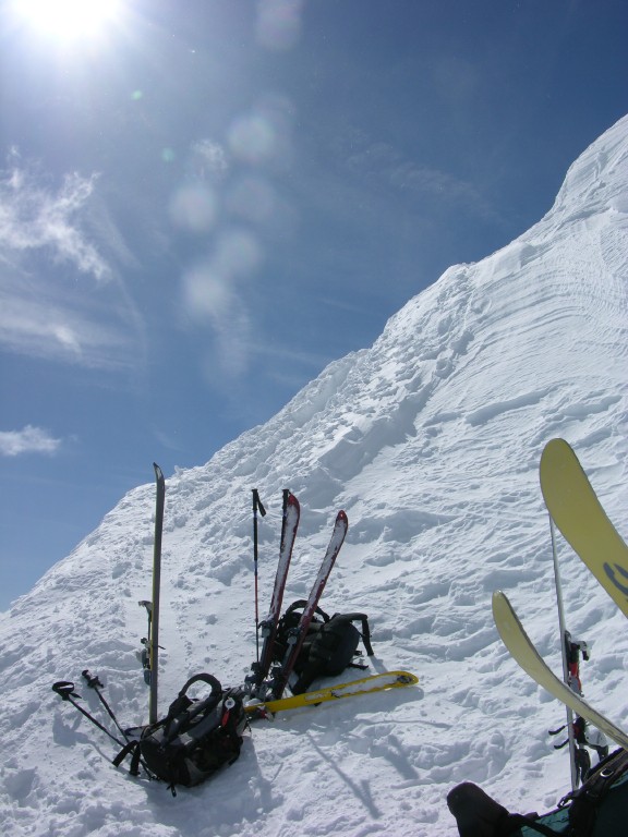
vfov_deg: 52.6
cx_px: 314
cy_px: 418
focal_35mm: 35
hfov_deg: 40.7
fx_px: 847
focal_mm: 8.9
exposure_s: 1/538
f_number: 8
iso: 50
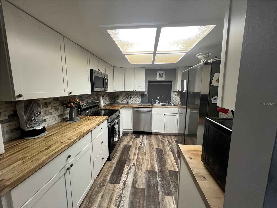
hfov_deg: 106.2
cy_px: 104
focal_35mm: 13
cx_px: 138
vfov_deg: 89.9
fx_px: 104
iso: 160
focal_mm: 1.57
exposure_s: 1/60
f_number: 1.8
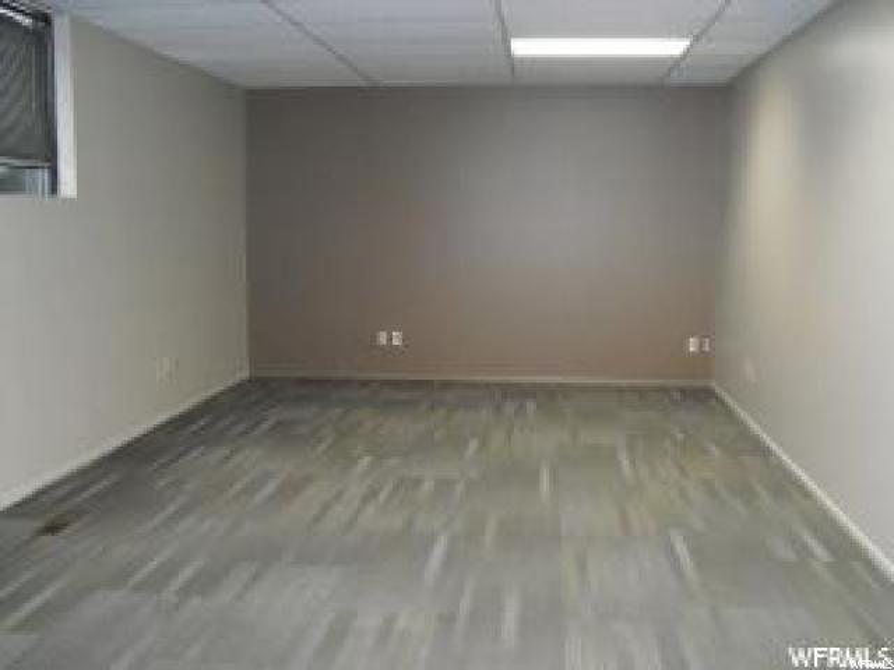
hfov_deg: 51.4
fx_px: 930
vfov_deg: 39.7
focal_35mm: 36
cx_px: 447
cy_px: 335
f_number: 3.1
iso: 800
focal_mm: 6.3
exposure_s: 1/60
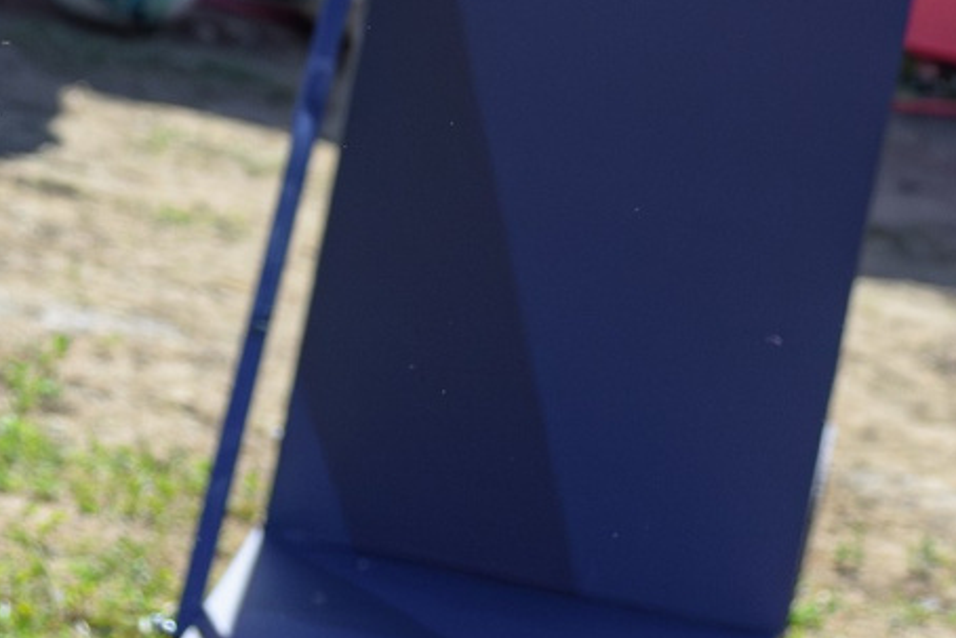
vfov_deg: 4.2
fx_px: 8394
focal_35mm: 316
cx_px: 918
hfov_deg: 6.5
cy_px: -1014
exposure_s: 1/2500
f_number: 4
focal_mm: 56
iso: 200
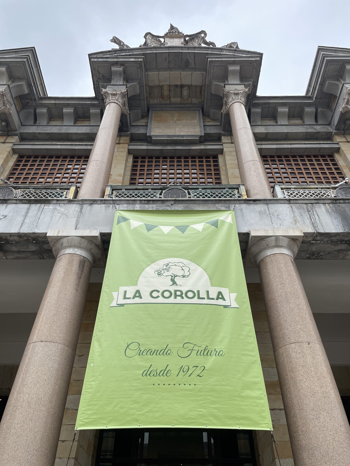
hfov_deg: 53.1
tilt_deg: +45.6
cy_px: 233
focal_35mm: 26
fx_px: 351
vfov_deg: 67.3
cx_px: 175
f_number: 1.6
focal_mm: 4.2
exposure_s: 1/1618
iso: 50
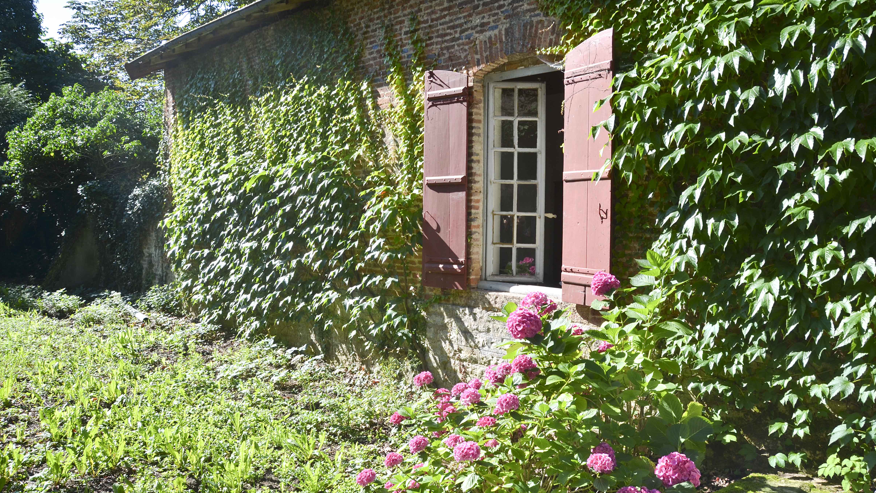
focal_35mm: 29
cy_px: 220
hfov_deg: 66.1
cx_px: 449
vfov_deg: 40.1
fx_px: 674
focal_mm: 18
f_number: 8
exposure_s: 1/250
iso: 200
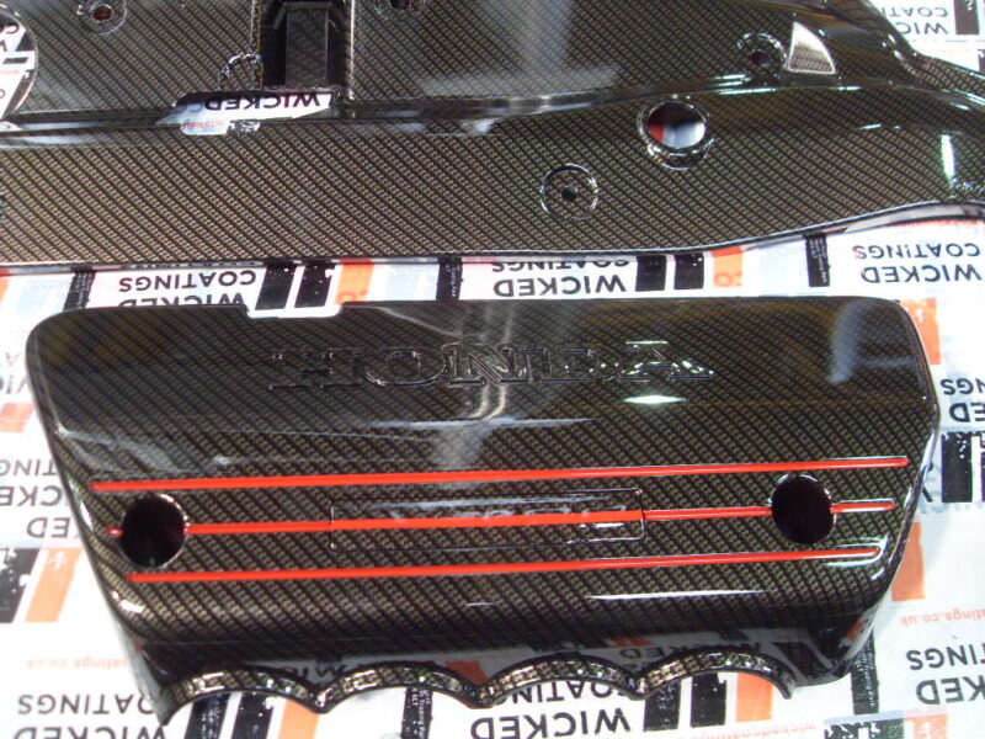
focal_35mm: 35
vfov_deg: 40.7
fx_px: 996
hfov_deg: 52.6
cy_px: 370
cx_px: 492
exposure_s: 1/30
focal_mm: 6.3
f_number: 2.8
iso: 200
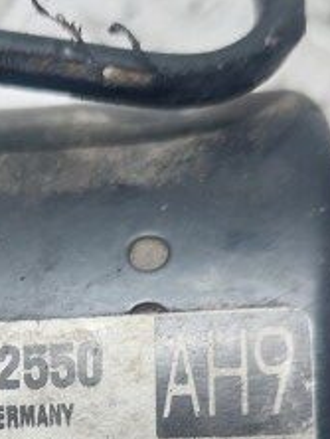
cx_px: 26
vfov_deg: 25.7
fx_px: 913
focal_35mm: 72
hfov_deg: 20.0
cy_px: 439
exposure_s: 1/50
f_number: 1.8
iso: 100
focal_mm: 5.23
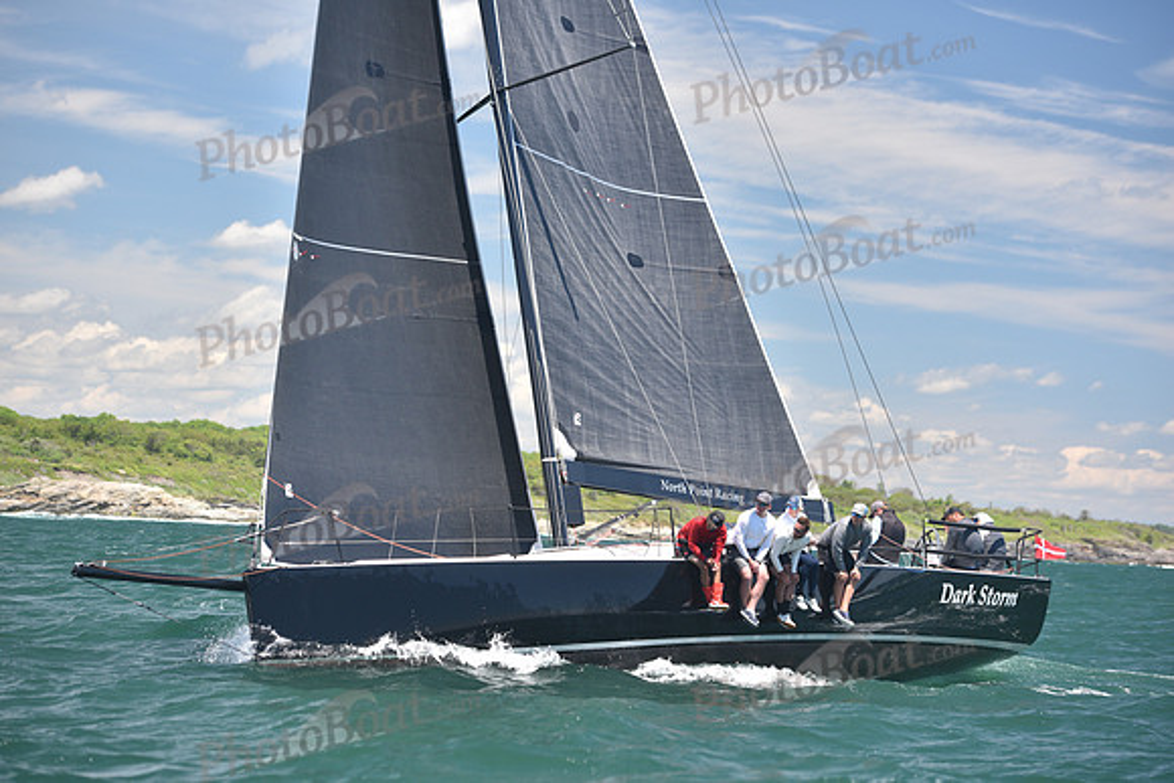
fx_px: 3784
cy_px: 392
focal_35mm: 116
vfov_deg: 11.8
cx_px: 587
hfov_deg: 17.6
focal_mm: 116
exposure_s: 1/800
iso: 320
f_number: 4
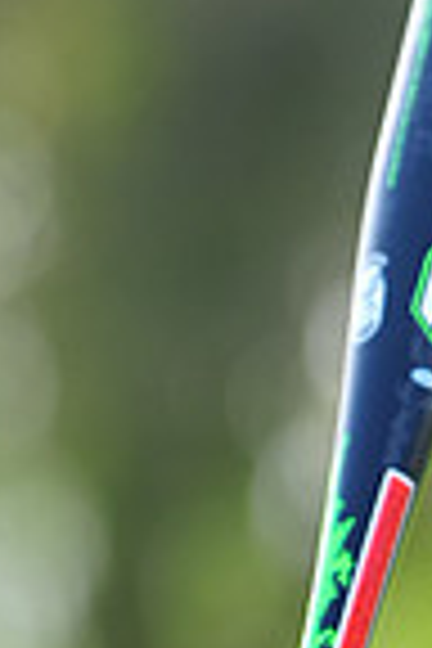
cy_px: 819
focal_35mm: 743
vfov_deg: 2.8
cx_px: 626
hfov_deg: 1.8
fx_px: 13373
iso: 200
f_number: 4.5
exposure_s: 1/400
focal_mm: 185
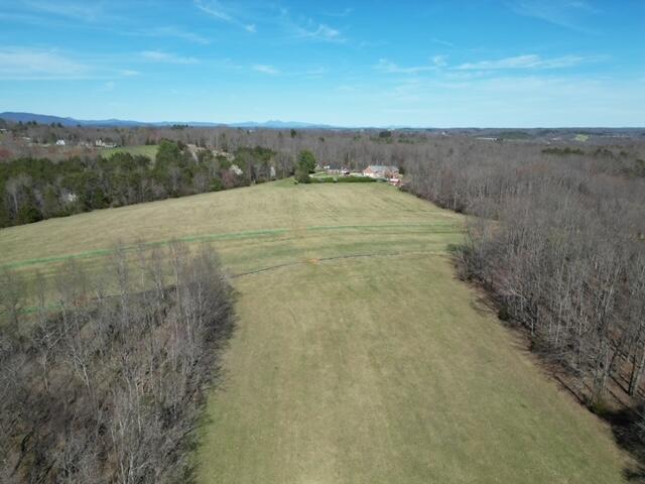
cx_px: 322
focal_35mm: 24
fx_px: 447
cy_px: 242
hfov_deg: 71.6
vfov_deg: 56.8
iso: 110
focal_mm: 6.72
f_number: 1.7
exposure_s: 1/3000
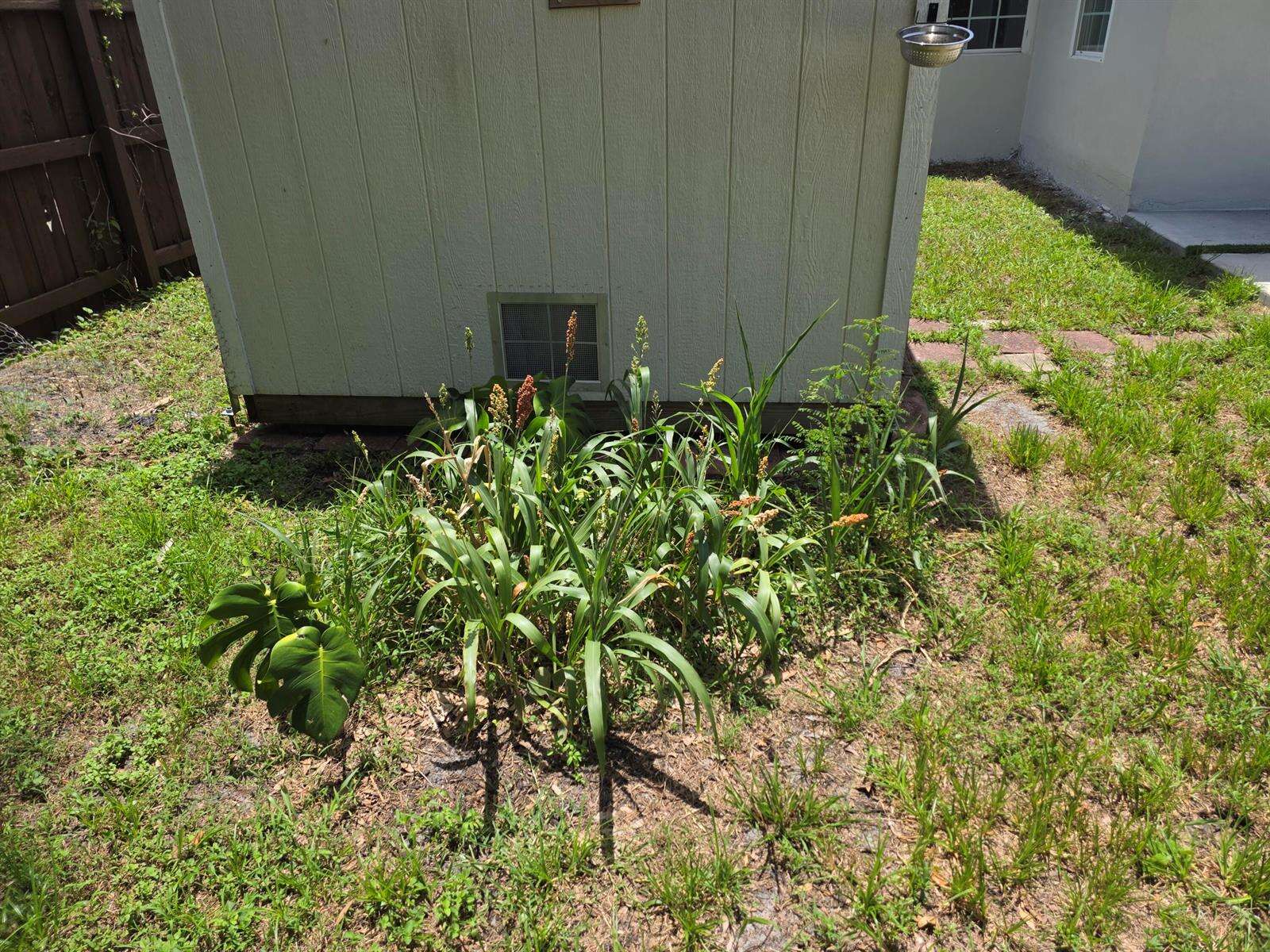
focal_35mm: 23
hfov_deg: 73.9
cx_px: 635
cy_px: 476
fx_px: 844
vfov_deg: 58.9
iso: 80
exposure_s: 1/3502
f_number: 1.7
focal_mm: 6.3
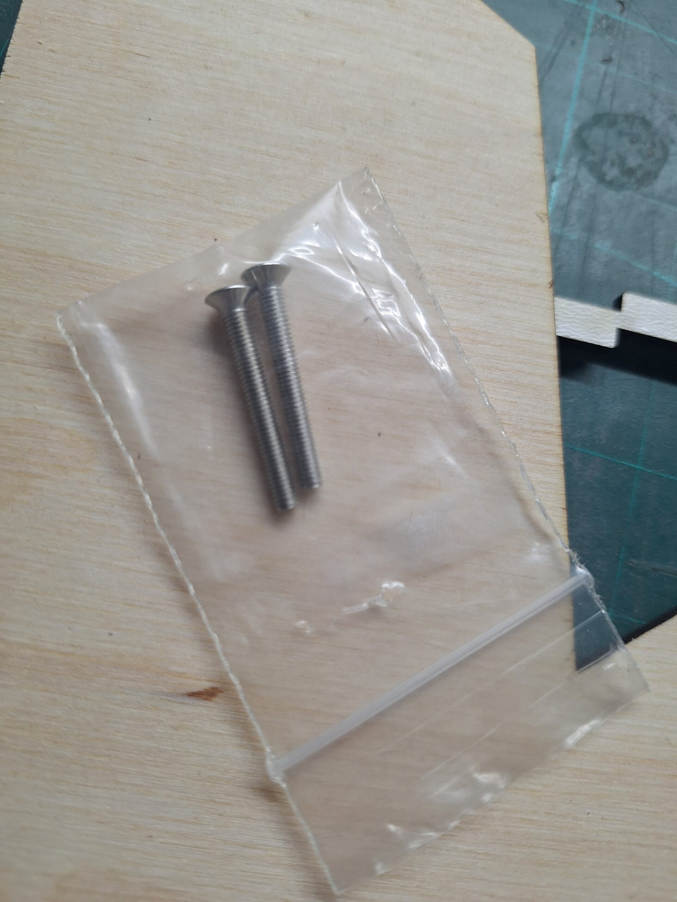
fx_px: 600
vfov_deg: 73.9
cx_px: 338
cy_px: 451
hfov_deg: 58.9
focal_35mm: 23
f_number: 1.8
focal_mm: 5.54
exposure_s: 1/50
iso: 64
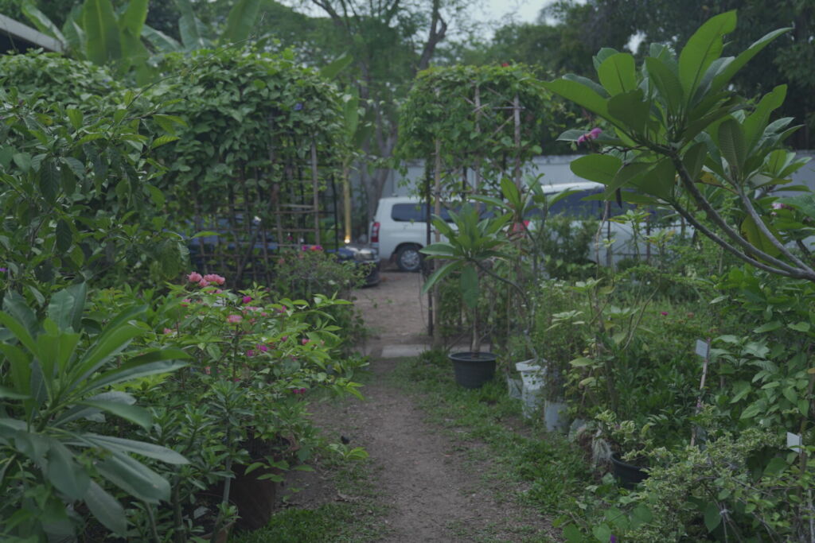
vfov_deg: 35.1
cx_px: 408
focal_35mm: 38
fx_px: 860
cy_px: 272
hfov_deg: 50.7
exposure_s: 1/125
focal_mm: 38
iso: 160
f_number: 2.8
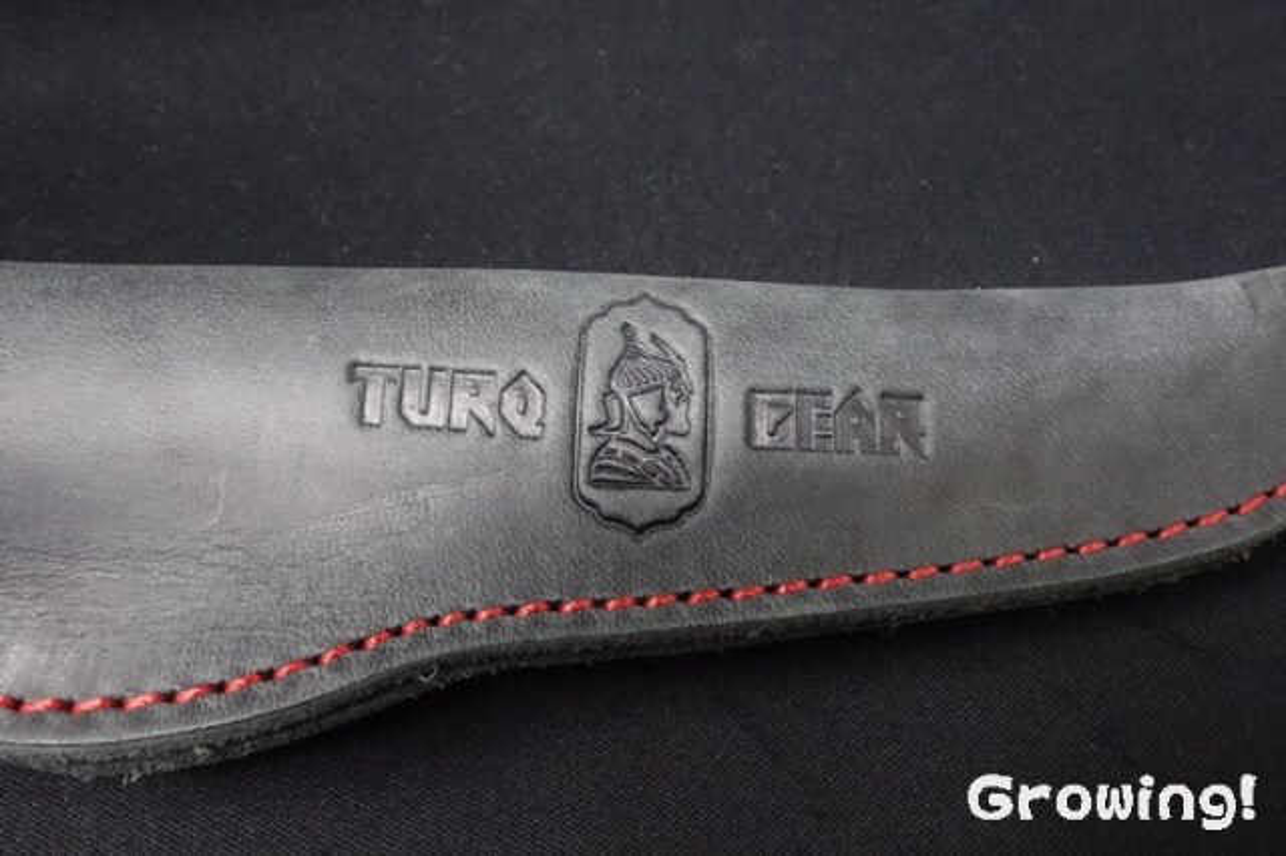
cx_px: 643
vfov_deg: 46.4
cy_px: 428
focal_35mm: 28
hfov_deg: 65.5
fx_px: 1000
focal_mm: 10.4
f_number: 10
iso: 2000
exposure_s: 1/30
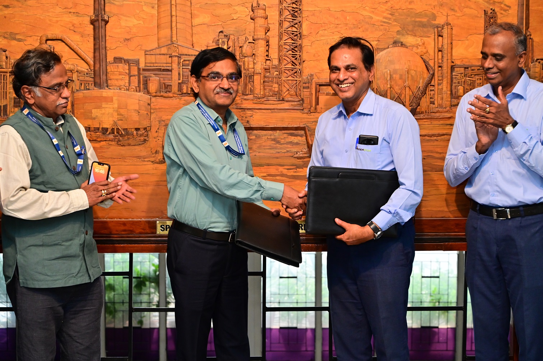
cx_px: 272
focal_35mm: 70
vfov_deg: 19.4
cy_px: 180
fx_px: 1055
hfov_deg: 28.9
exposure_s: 1/100
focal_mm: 70
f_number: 5
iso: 2000
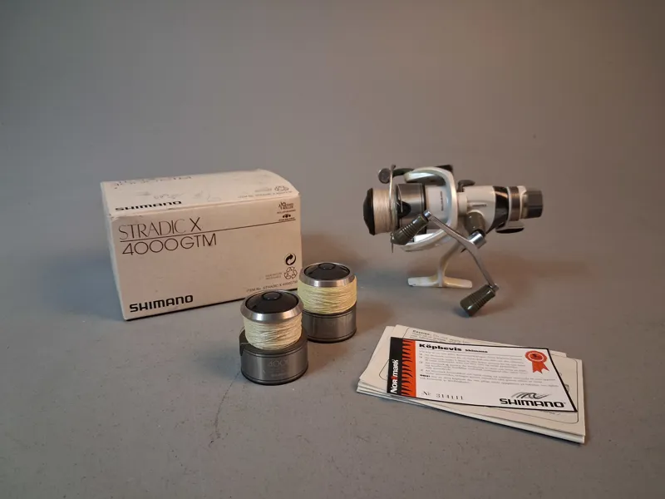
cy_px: 250
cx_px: 332
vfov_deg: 51.4
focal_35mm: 27
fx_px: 519
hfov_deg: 65.3
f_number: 1.8
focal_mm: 4
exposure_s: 1/50
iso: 250
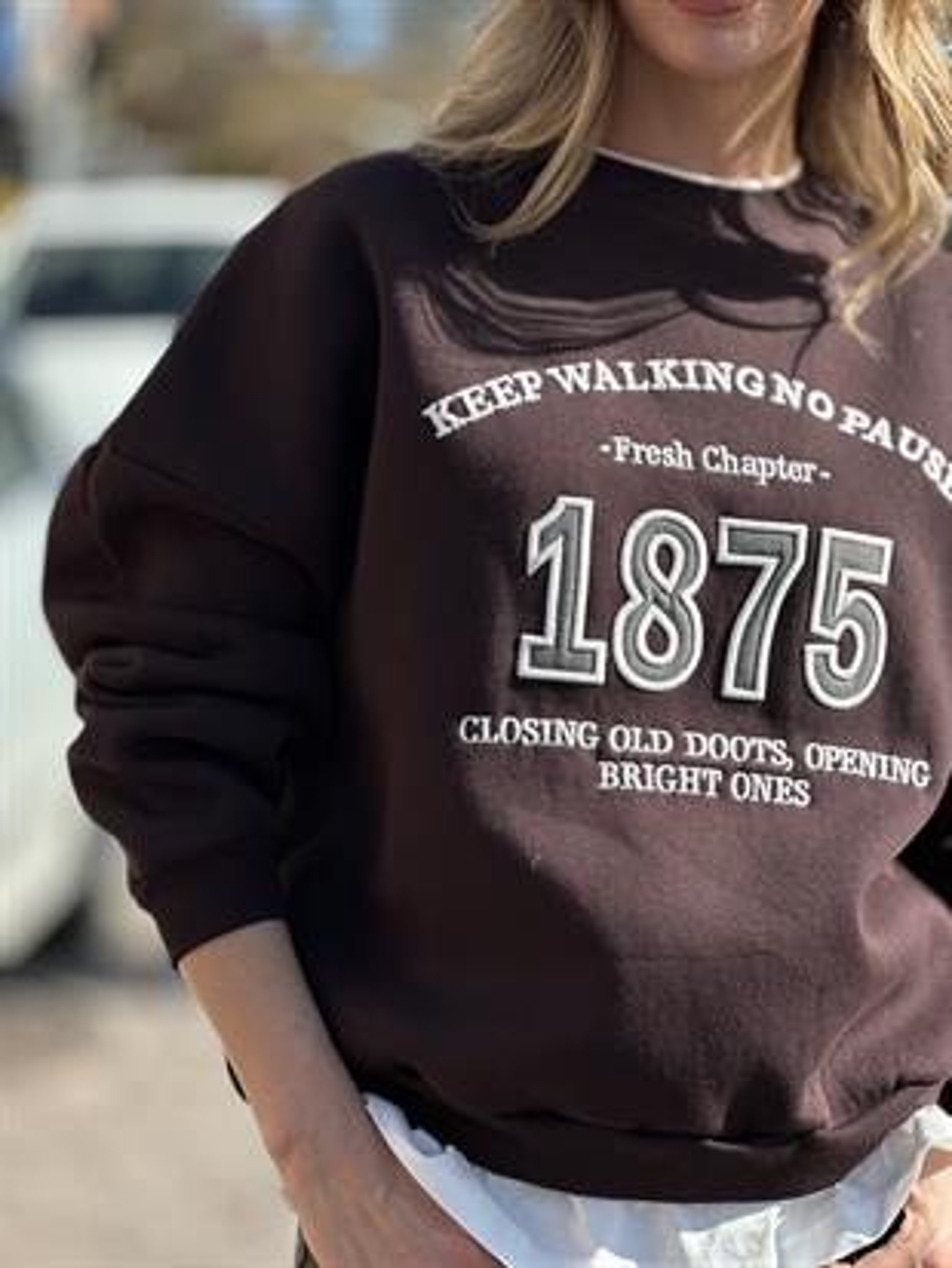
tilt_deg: -3.5
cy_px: 634
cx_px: 476
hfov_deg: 19.1
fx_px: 2822
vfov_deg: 25.3
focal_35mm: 77
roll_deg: -1.2
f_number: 2.8
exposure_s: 1/361
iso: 32
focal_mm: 9
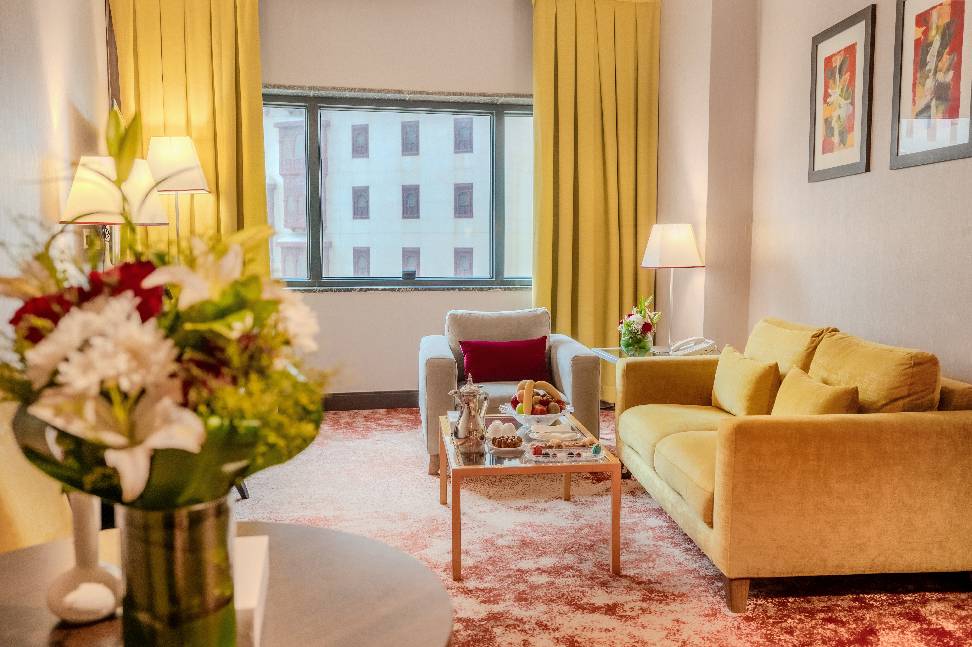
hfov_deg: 62.0
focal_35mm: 30
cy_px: 324
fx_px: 809
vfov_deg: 43.6
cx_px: 486
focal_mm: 30
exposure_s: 1/400
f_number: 4
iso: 3200
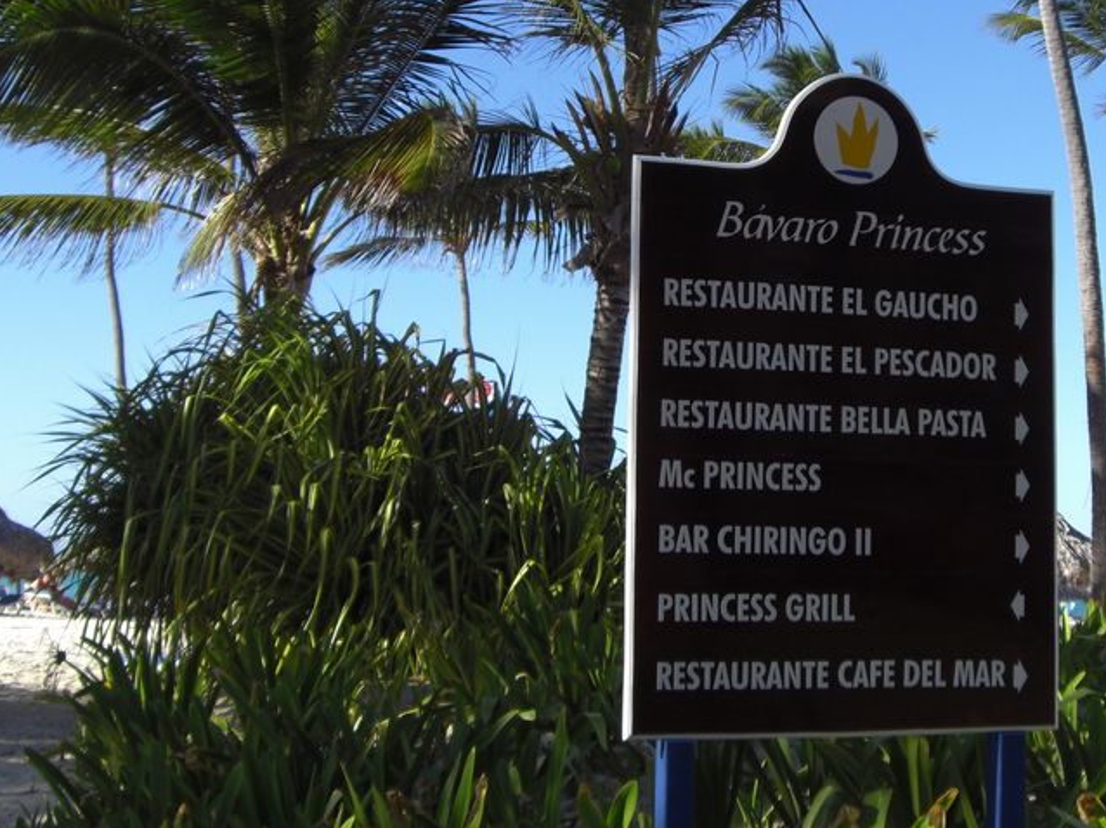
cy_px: 260
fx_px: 1948
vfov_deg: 23.9
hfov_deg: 31.3
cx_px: 796
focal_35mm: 61
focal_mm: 6.2
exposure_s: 1/640
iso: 64
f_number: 2.7
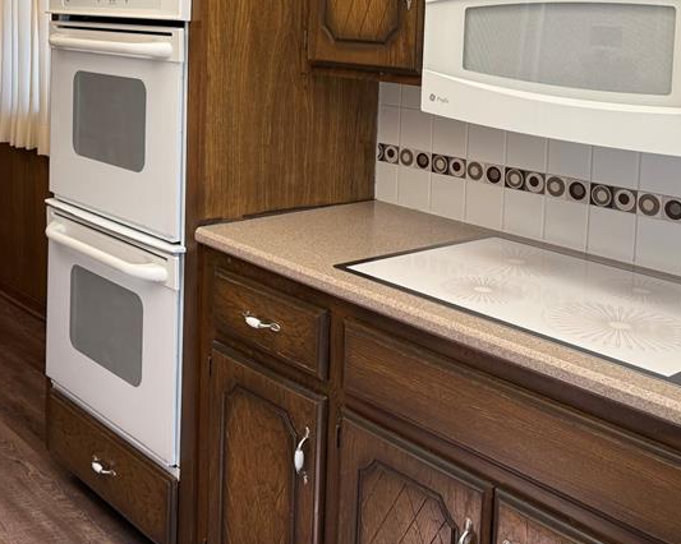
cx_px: 193
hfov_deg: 40.3
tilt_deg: -3.3
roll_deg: -1.2
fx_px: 907
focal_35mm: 45
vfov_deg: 32.1
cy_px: 72
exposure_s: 1/60
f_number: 1.78
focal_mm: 6.76
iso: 160
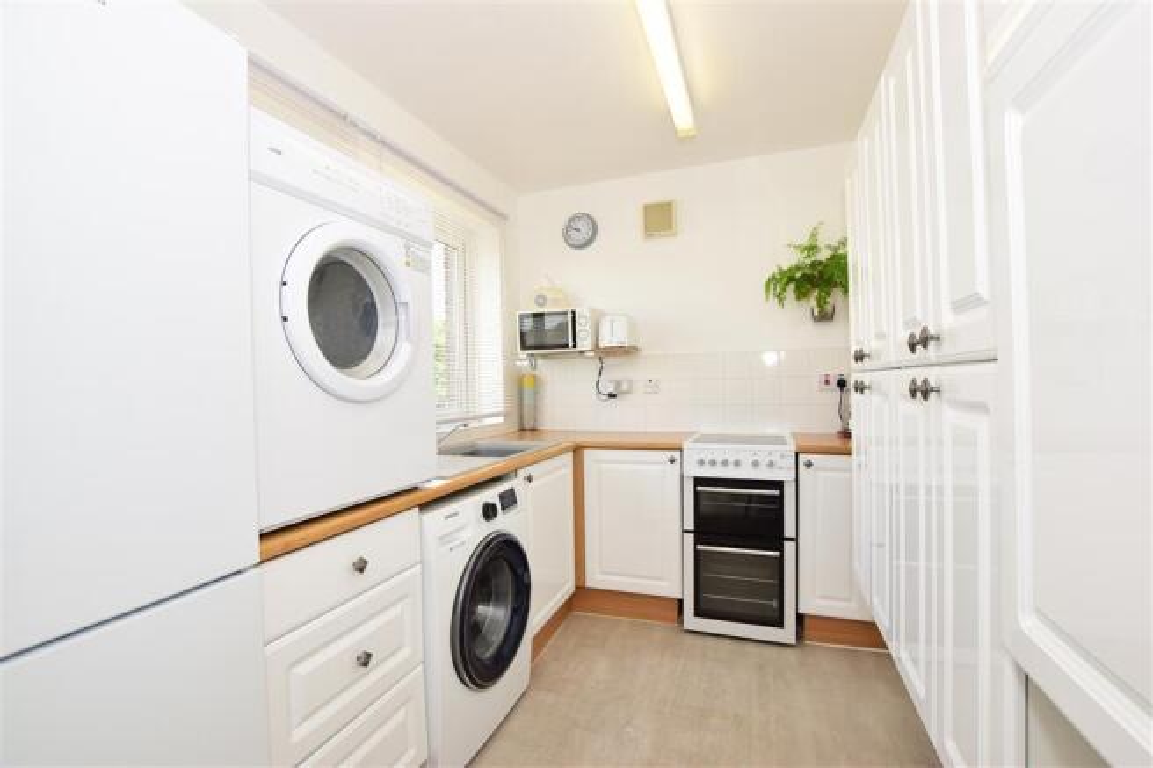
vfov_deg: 77.3
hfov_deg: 100.4
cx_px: 576
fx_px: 480
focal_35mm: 15
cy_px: 384
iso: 400
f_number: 8
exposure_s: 1/100
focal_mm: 10
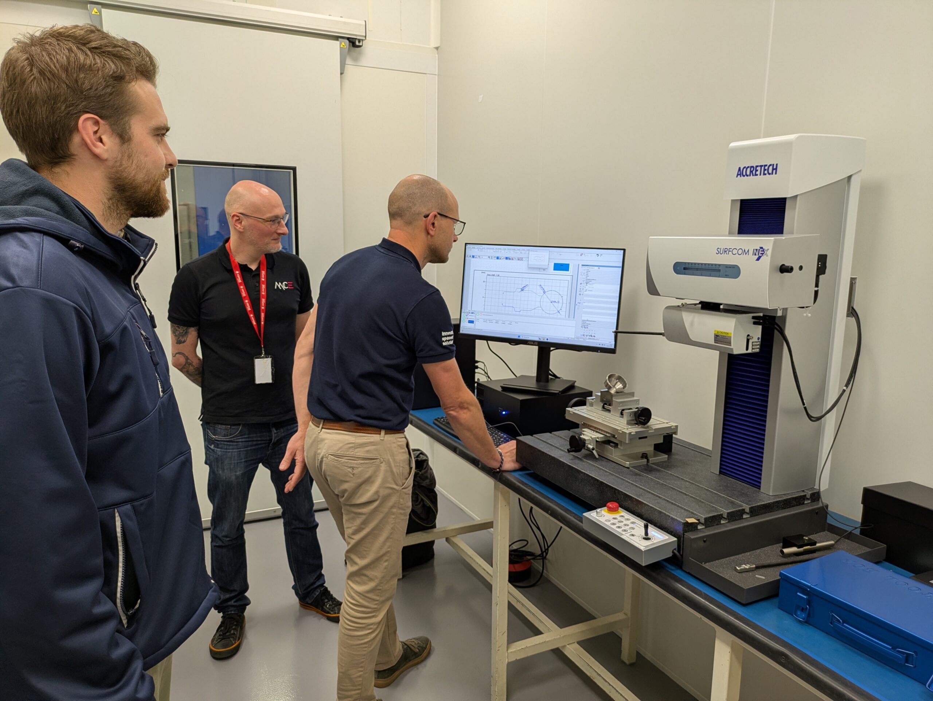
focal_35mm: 25
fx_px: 674
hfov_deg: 69.4
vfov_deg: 54.9
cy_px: 350
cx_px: 466
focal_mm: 5.43
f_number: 1.89
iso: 72
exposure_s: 1/50
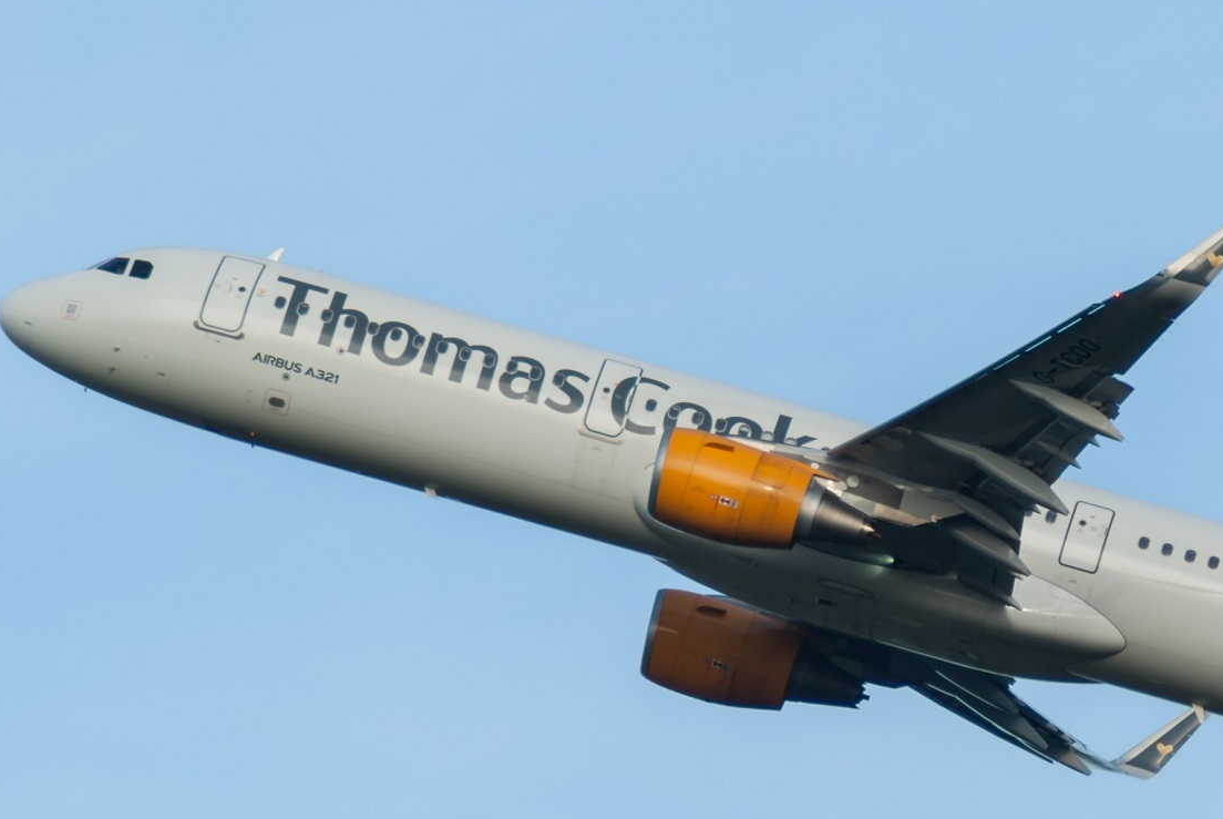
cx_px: 1009
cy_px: 592
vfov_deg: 1.8
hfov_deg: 2.8
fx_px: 25407
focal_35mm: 747
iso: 100
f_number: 6.3
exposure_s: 1/320
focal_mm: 230
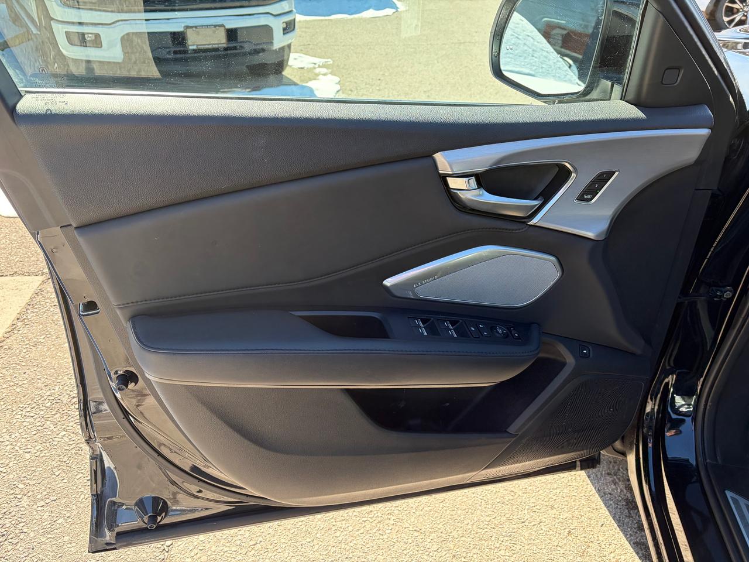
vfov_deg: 53.1
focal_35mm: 26
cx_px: 374
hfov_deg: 67.3
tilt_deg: -33.2
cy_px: 281
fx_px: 563
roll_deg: +4.8
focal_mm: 5.96
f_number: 1.6
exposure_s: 1/475
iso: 64
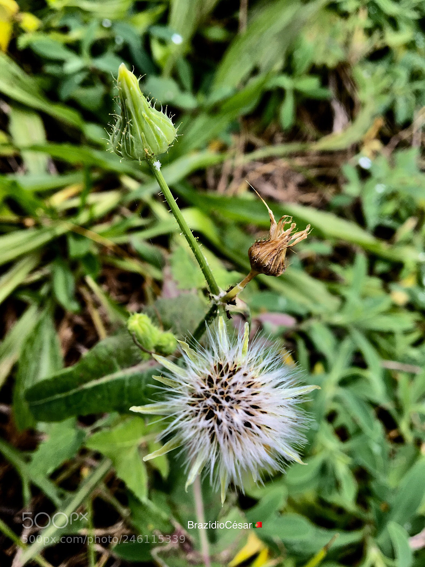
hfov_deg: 48.2
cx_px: 212
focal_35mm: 29
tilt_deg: -58.7
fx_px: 475
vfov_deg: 61.7
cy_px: 284
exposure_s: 1/245
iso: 25
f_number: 2.2
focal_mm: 4.15
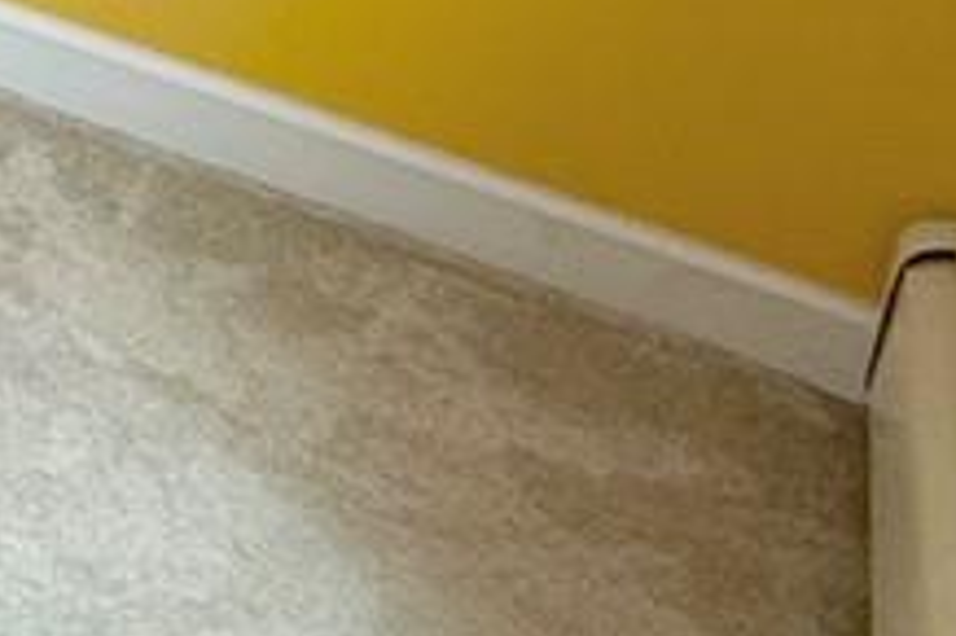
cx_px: -1767
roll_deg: -3.5
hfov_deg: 11.9
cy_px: -1105
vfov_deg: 10.2
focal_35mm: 107
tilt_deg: -8.3
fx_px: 2839
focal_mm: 2.22
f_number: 2.2
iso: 100
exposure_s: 1/99
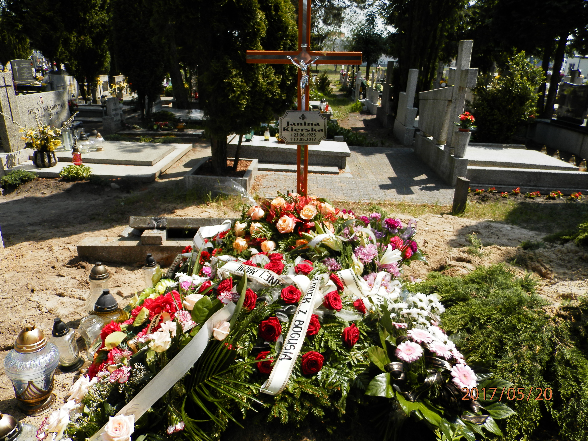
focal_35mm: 25
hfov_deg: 69.4
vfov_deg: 54.9
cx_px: 294
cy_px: 220
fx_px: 425
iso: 80
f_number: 8.7
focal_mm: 4.5
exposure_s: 1/125
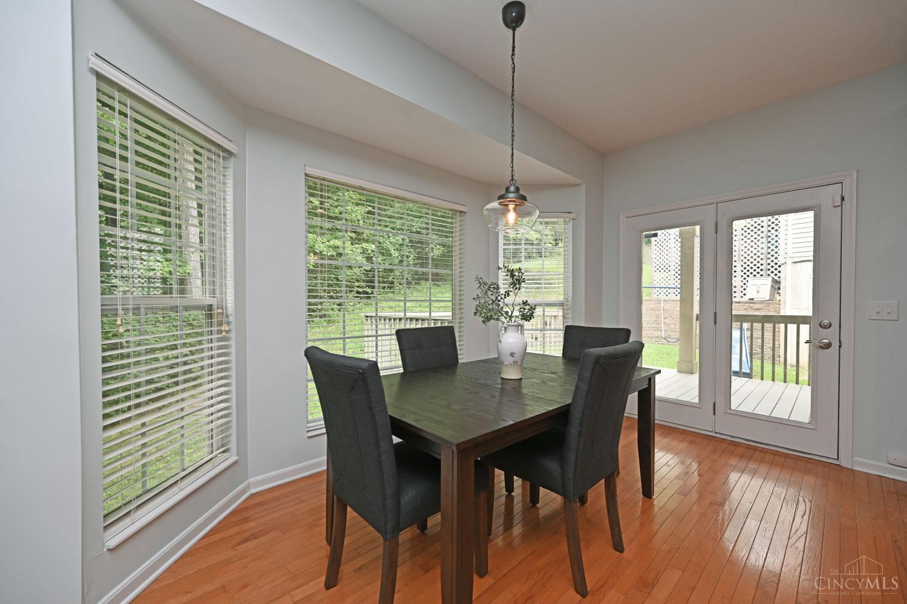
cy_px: 302
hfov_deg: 104.3
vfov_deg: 81.2
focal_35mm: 14
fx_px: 353
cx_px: 454
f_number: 5
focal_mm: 14
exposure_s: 1/100
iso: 200
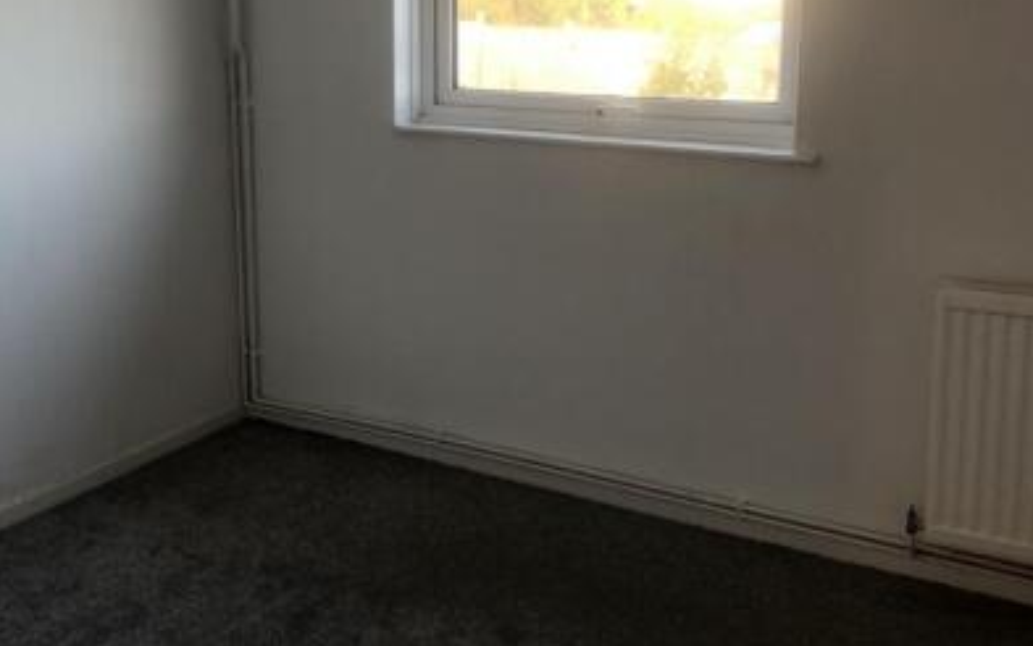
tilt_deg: -9.4
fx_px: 1239
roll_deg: +0.7
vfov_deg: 29.1
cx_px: 422
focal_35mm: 44
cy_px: 217
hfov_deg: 45.0
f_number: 1.8
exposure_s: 1/60
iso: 200
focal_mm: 4
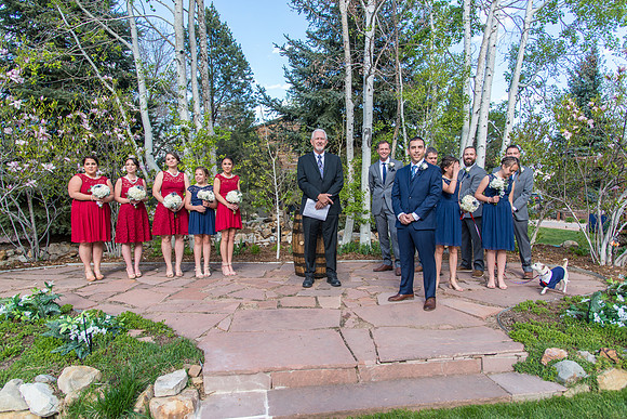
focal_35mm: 24
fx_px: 418
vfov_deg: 53.2
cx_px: 314
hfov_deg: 73.7
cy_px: 210
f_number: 5
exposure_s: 1/500
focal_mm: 24
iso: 320
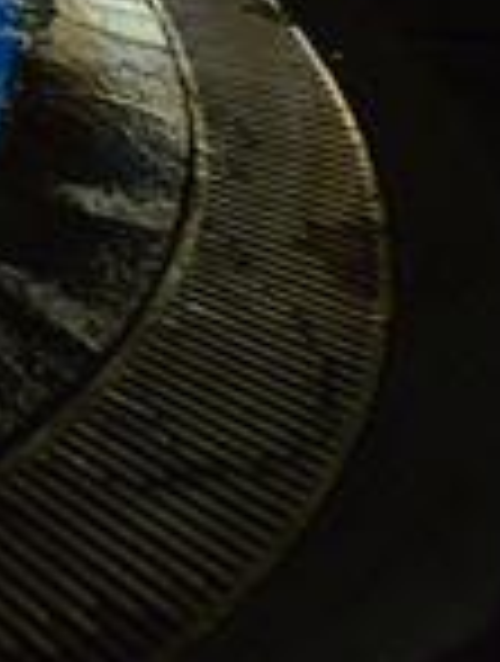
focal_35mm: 73
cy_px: -502
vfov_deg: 20.0
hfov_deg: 11.8
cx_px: -955
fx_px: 1400
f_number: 2.8
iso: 2500
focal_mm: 14
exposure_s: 1/80
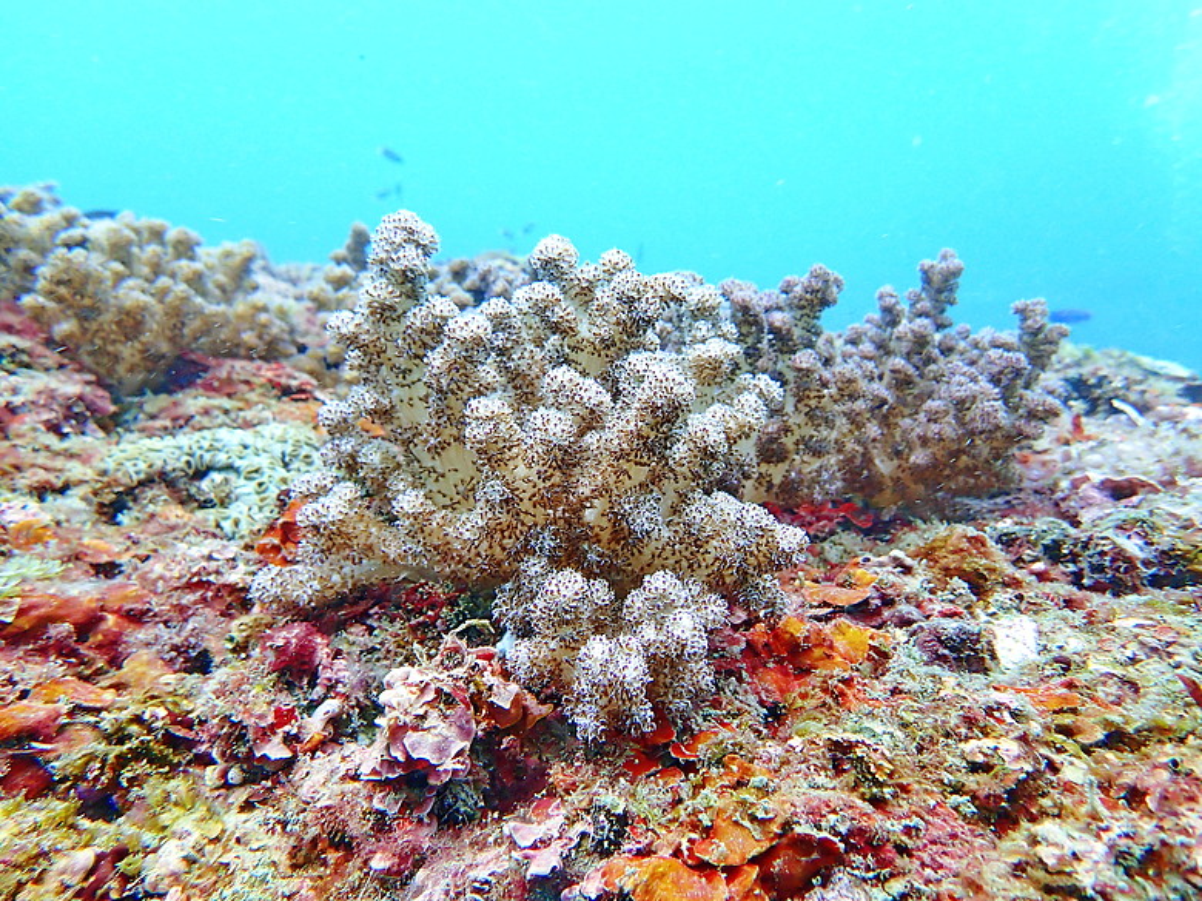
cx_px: 601
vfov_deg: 54.9
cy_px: 450
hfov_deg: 69.4
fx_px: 868
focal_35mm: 25
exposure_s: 1/100
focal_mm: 4.5
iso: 100
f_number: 2.8
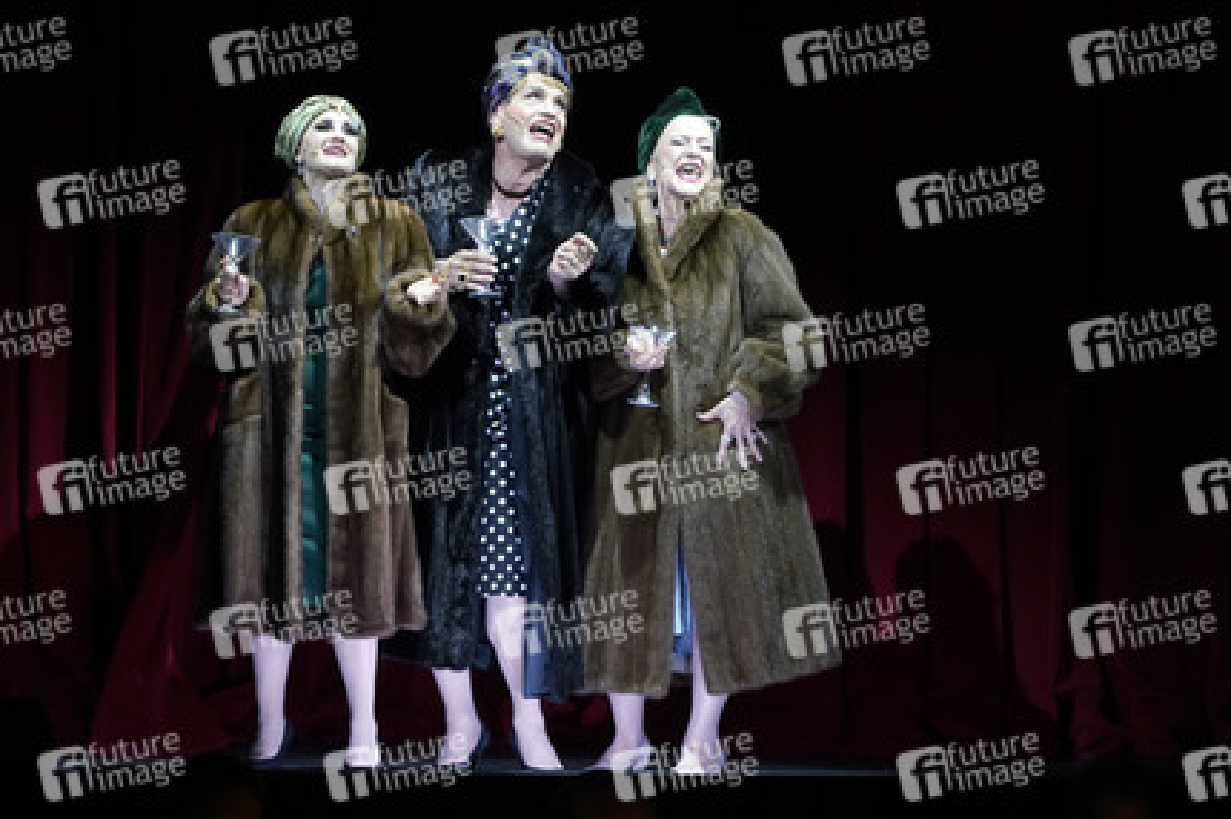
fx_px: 5091
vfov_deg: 9.2
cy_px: 410
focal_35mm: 149
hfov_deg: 13.8
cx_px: 608
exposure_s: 1/250
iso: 2500
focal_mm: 142
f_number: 5.6
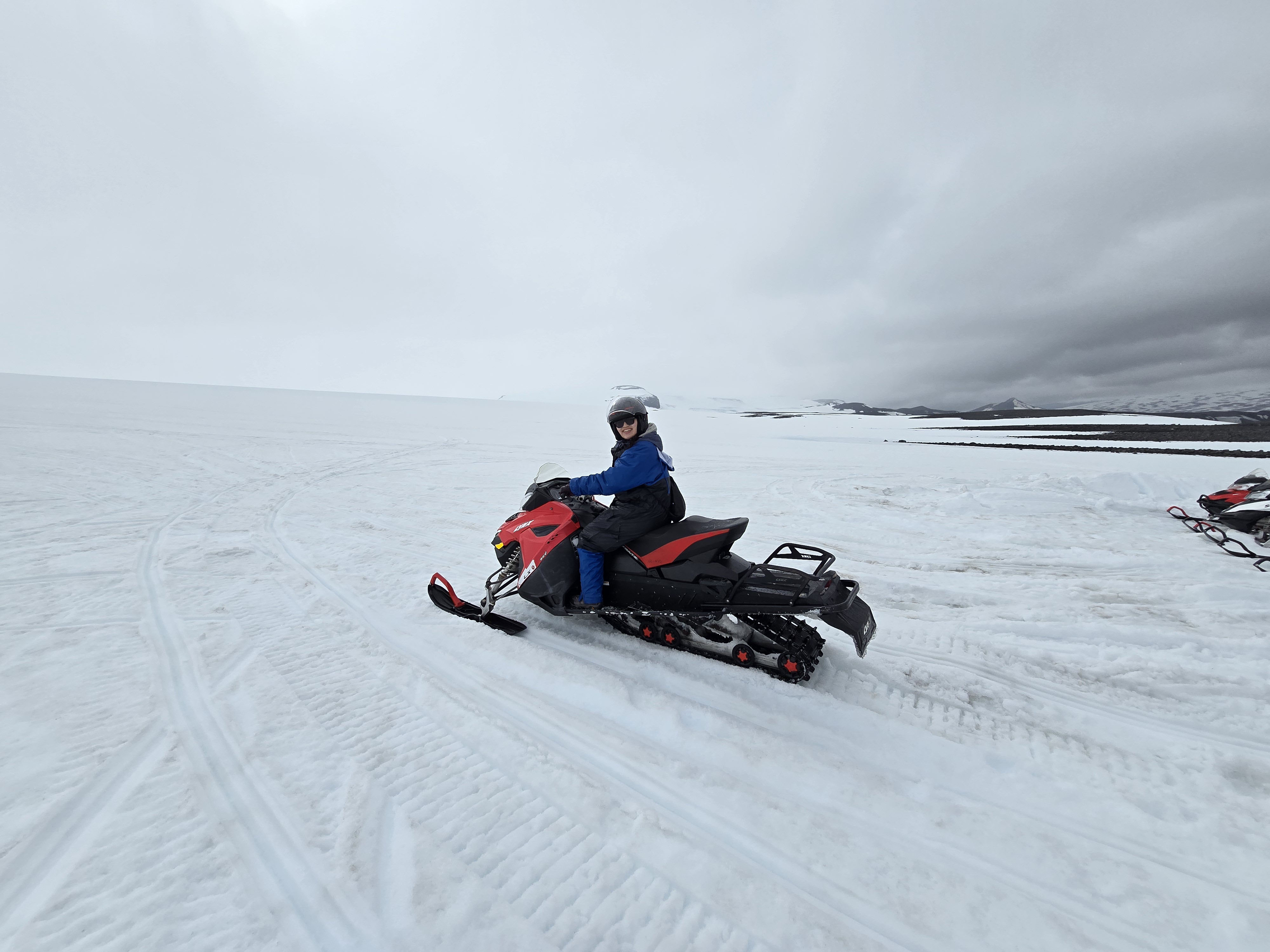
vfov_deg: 89.9
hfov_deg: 106.2
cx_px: 635
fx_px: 477
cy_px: 476
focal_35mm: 13
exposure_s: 1/7122
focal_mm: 2.2
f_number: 2.2
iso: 50
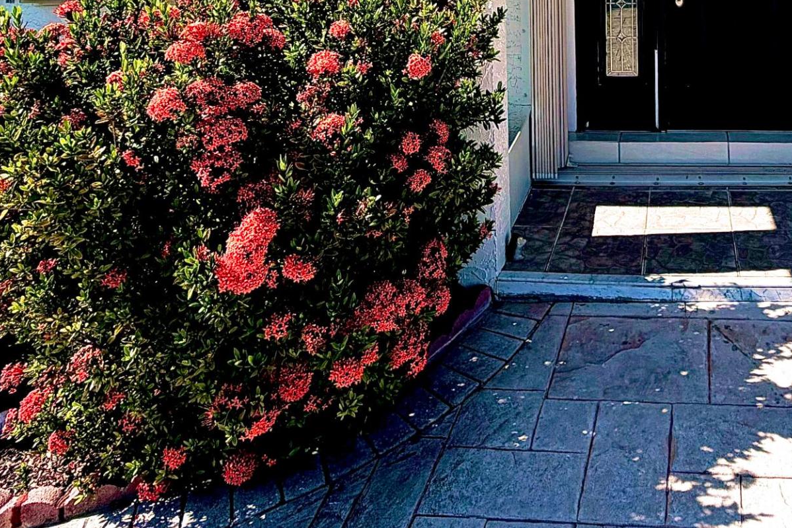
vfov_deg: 31.3
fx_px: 770
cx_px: 643
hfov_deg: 50.8
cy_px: -117
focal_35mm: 35
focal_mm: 2.22
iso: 25
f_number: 2.2
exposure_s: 1/770
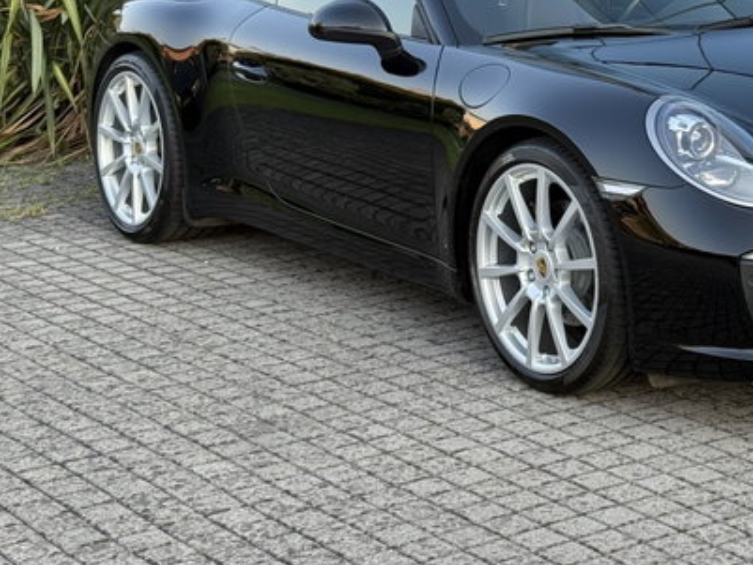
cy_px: 58
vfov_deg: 15.9
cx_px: 637
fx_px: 2002
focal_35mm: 92
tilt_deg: -6.4
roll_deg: +0.0
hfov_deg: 21.0
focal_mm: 6.76
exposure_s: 1/452
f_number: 1.78
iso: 64
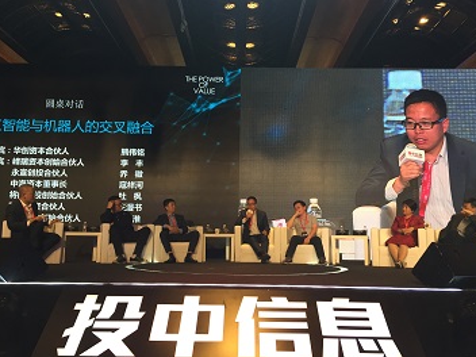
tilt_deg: +7.7
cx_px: 241
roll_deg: -1.0
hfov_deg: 60.0
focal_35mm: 30
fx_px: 413
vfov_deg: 46.8
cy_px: 179
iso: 64
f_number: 2.2
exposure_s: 1/33
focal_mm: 4.15
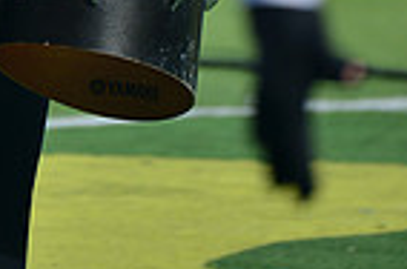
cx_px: -16
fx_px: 13954
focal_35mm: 1237
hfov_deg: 1.7
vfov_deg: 1.1
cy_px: -352
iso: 125
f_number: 5.6
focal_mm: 390
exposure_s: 1/800
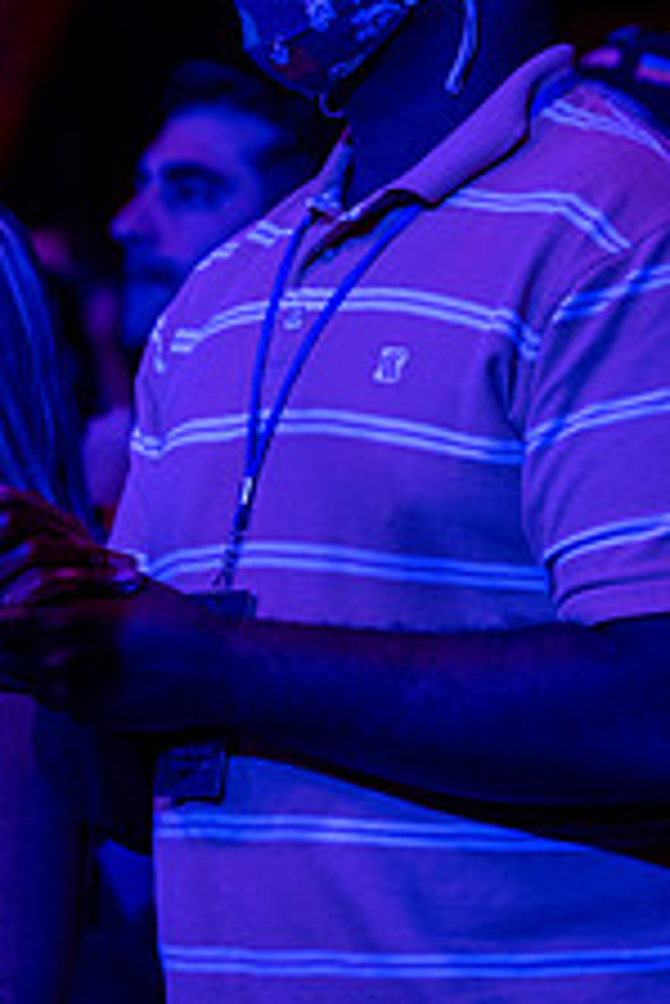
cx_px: 319
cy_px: 171
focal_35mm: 321
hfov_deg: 4.3
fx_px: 8947
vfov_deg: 6.4
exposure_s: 1/125
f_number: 2.8
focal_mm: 106
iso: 1250
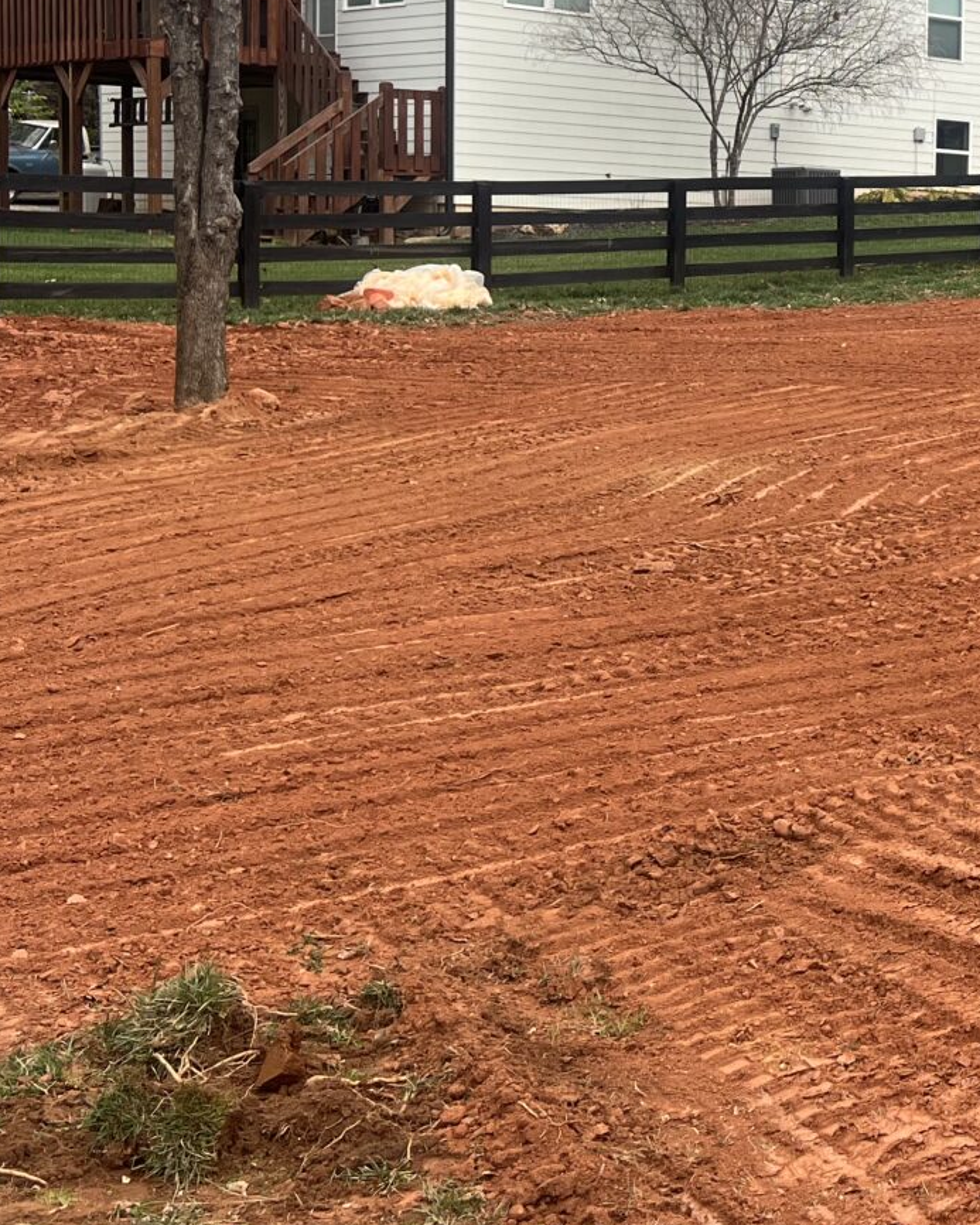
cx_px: 1216
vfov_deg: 31.1
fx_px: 2175
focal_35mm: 60
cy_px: 385
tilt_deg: -4.9
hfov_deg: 23.0
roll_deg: -1.1
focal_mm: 5.7
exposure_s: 1/2008
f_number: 1.5
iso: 50
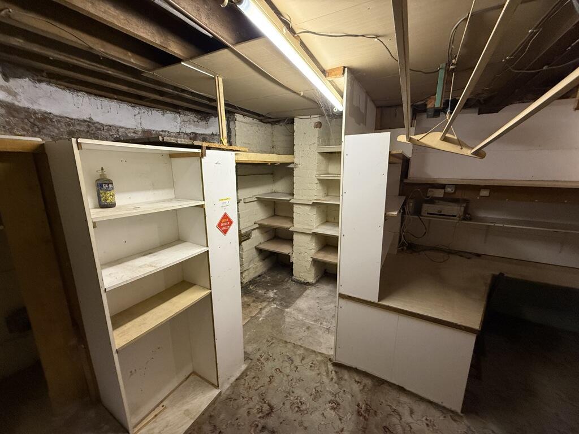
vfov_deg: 85.7
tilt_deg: -12.5
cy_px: 217
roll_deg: +0.6
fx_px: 234
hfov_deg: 102.1
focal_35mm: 14
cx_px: 290
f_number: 2.2
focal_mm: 2.22
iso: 400
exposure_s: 1/50
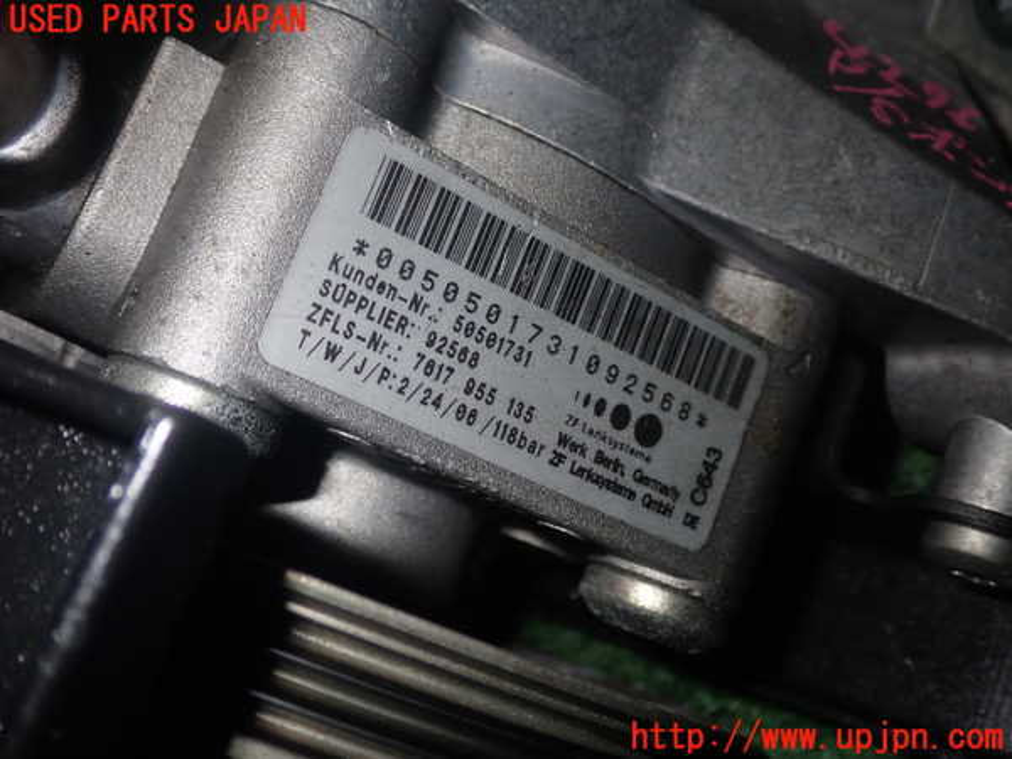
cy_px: 380
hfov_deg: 45.8
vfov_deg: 35.1
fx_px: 1199
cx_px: 506
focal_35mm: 41
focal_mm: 7.31
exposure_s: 1/40
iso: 200
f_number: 8
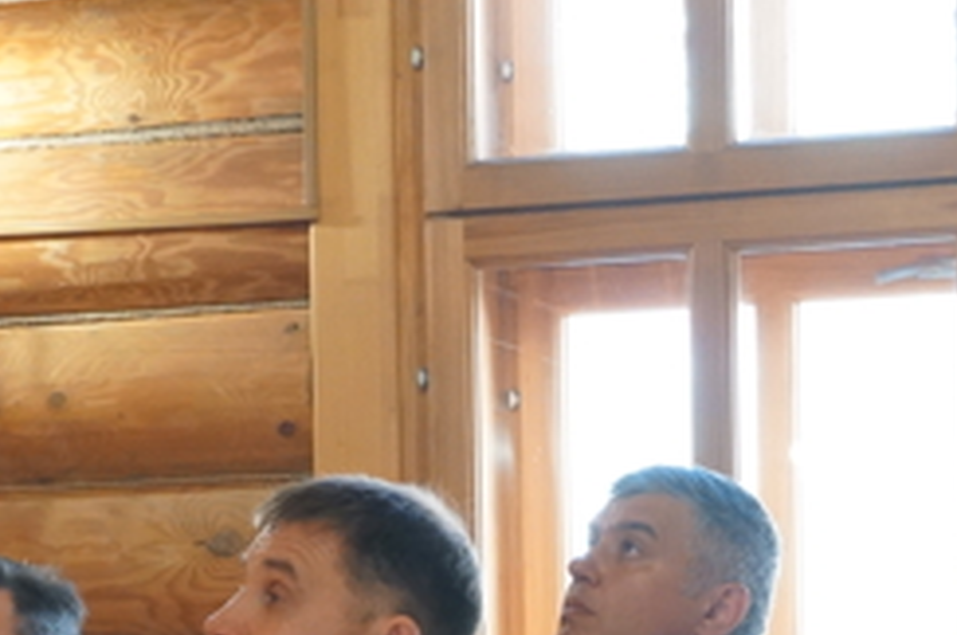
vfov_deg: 9.1
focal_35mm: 148
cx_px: 357
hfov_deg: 13.9
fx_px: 3929
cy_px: 823
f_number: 4.5
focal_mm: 32
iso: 2500
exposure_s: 1/160
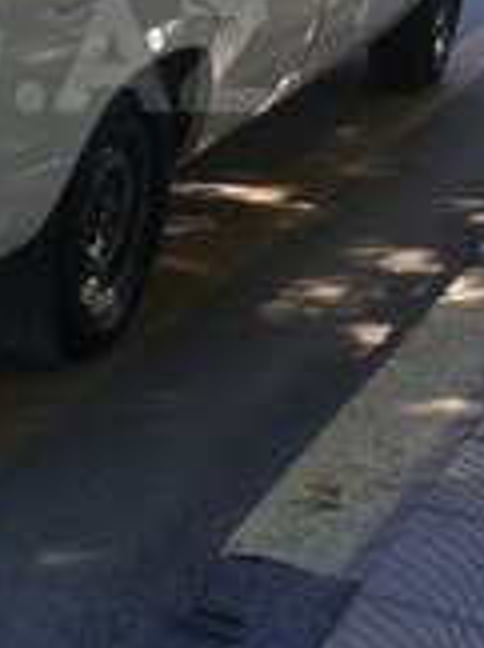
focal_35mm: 107
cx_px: -140
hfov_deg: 13.3
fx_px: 2000
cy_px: 52
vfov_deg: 18.1
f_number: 2.8
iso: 80
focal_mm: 3.85
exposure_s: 1/170
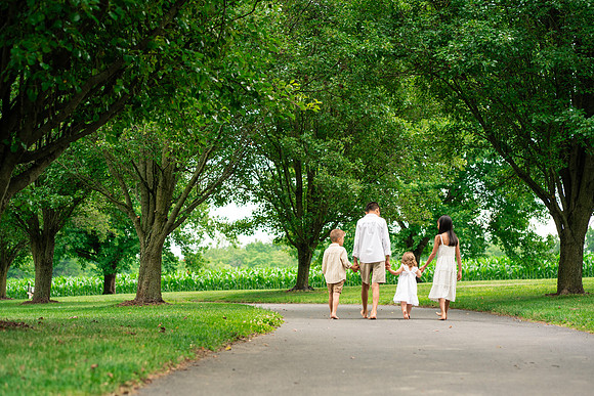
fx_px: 1471
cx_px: 297
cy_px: 198
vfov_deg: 15.3
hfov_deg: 22.8
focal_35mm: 89
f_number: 3.5
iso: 500
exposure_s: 1/500
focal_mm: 85
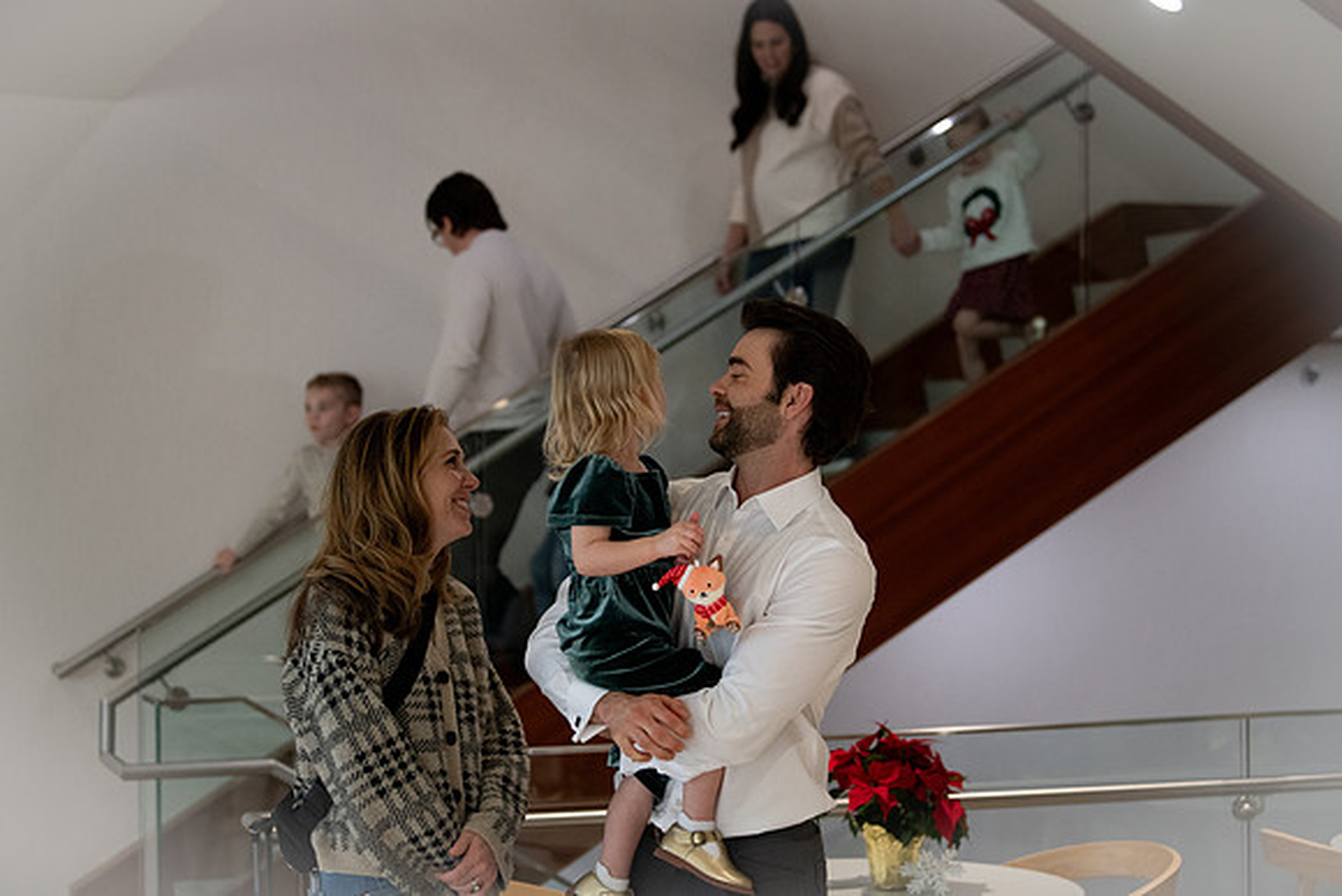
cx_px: 671
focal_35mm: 70
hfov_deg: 28.8
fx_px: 2610
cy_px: 448
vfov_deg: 19.5
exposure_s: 1/800
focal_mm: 70
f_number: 2.8
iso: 2000
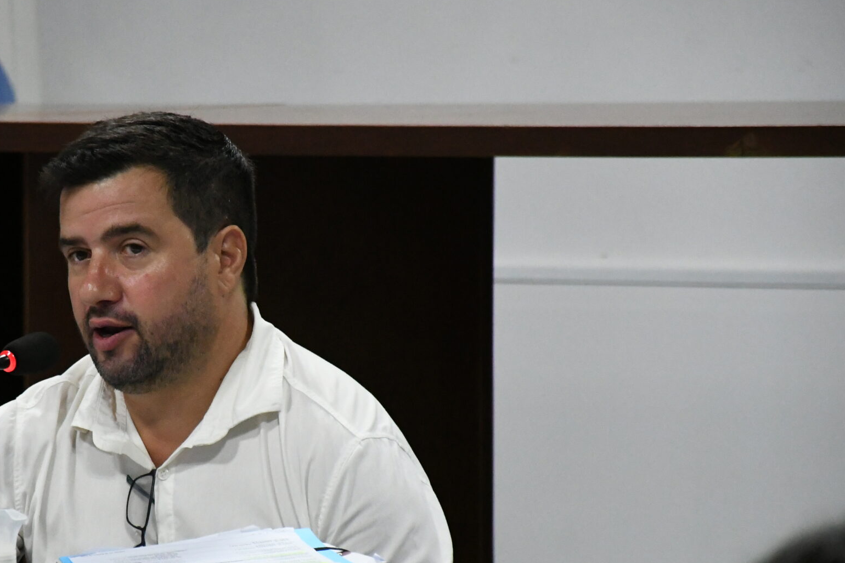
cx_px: 161
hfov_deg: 5.9
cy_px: 394
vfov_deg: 3.9
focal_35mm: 349
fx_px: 8192
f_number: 5.6
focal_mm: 140
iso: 6400
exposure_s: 1/160
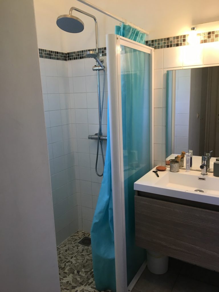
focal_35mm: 29
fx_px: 245
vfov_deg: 61.7
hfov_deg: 48.2
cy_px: 146
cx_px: 110
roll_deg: +0.5
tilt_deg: -12.1
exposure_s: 1/33
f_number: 2.2
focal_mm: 4.15
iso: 40
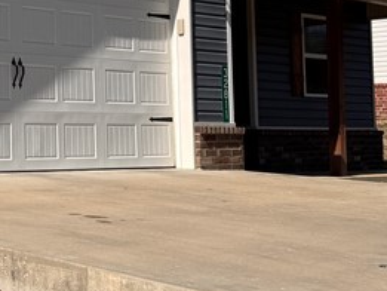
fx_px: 1051
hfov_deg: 18.9
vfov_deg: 15.6
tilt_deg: +3.7
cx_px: -156
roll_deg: +0.3
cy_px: 64
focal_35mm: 94
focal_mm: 6.76
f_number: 1.78
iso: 80
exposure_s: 1/7092
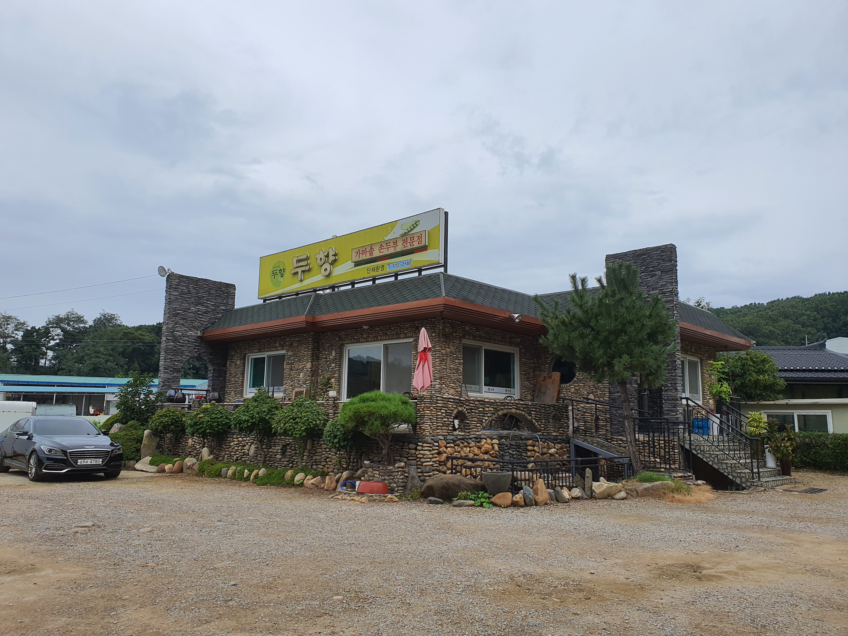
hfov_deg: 67.3
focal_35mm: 26
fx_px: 637
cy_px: 318
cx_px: 424
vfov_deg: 53.1
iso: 50
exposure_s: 1/1520
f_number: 2.4
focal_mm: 4.3
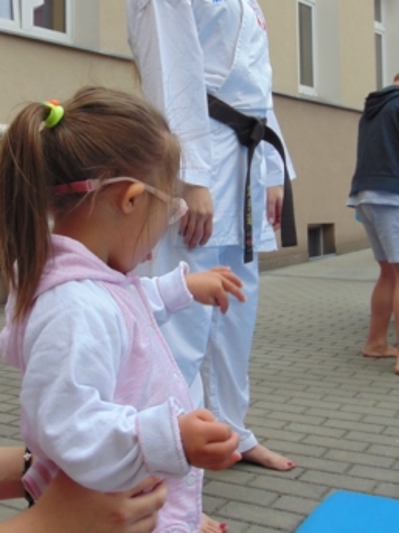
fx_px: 754
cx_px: 182
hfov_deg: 29.6
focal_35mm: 49
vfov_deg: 38.6
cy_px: 188
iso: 80
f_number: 3.2
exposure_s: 1/320
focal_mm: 6.3
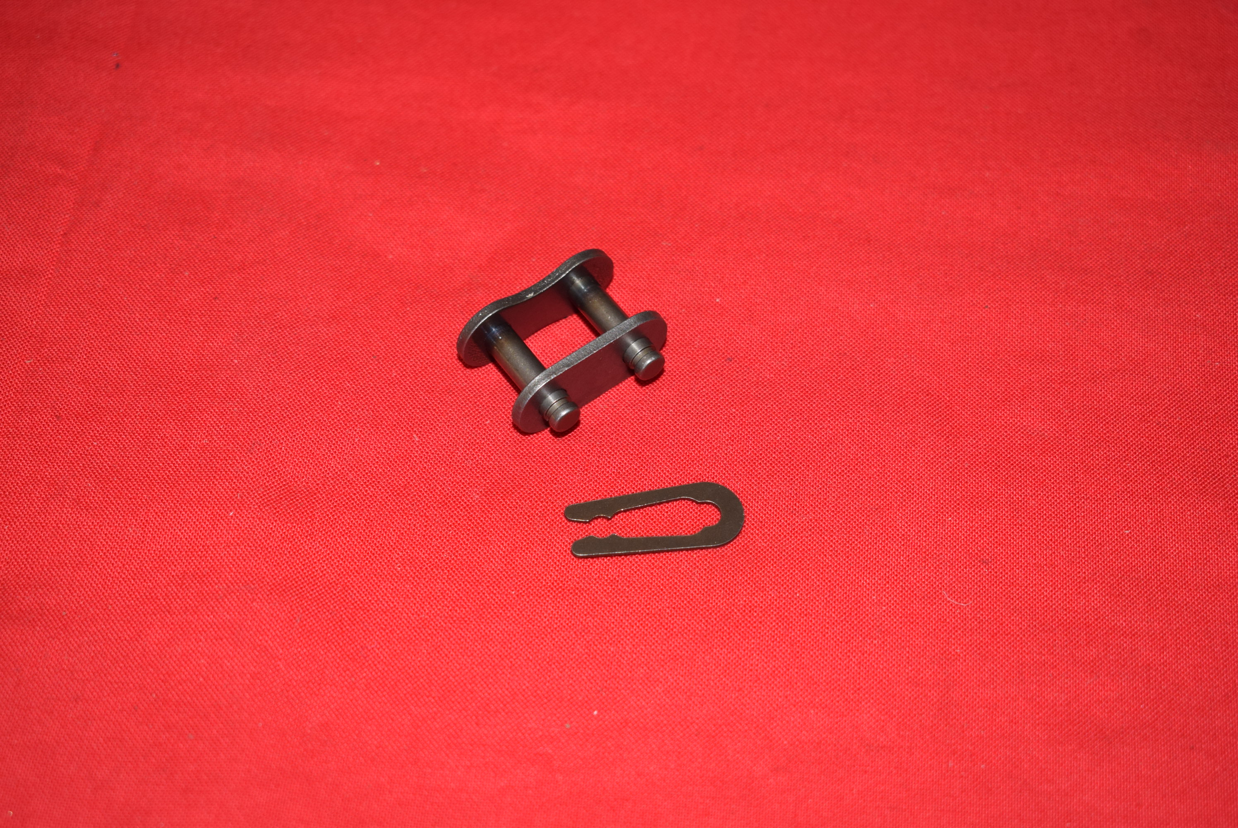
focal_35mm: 60
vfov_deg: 22.7
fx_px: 2065
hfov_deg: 33.4
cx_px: 619
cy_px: 414
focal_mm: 40
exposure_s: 1/200
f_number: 5.6
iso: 400
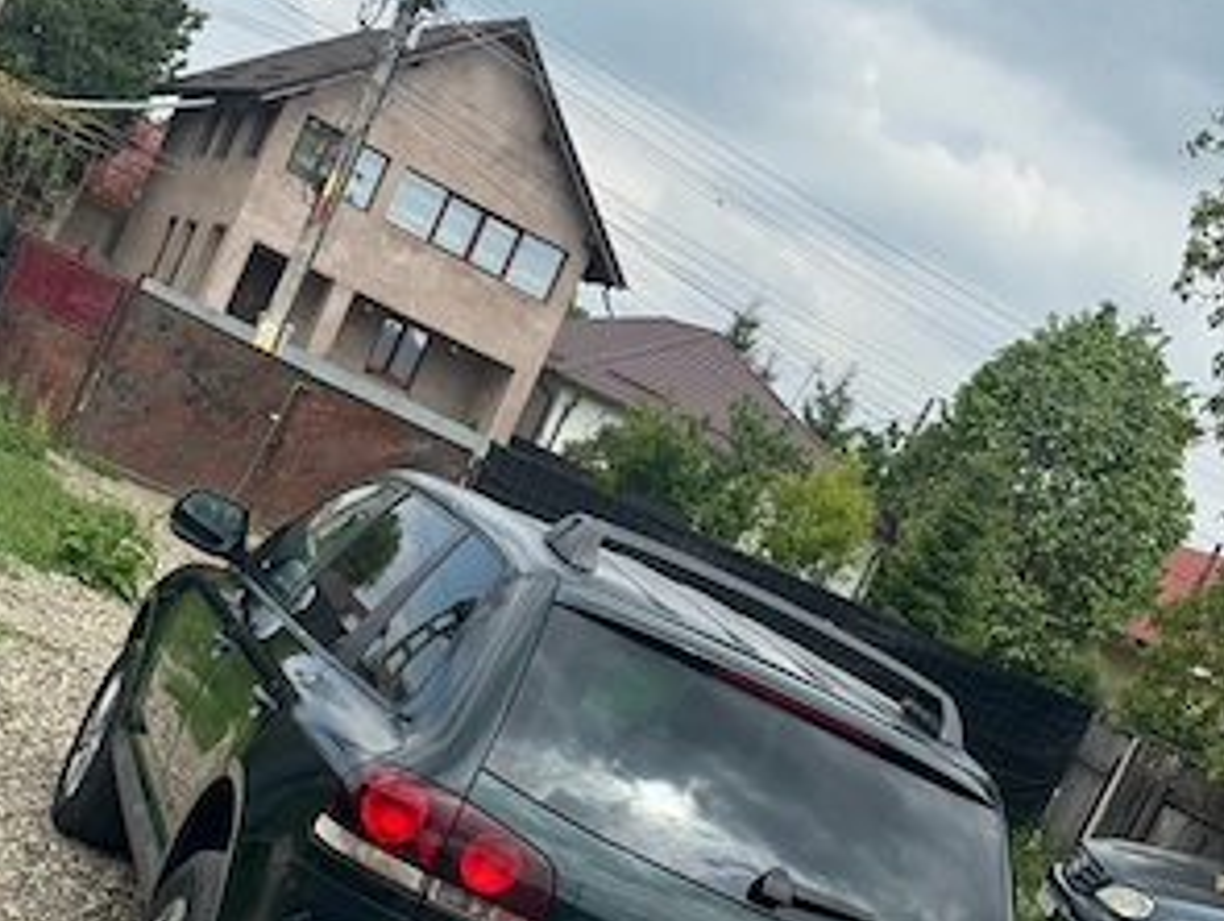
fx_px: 2301
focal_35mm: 65
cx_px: 606
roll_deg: -25.6
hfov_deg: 29.8
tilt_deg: -2.8
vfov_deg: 22.4
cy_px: 705
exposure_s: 1/3610
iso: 64
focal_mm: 6.76
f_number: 1.78
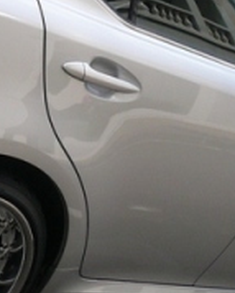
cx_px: -8
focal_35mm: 98
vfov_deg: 19.3
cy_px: 49
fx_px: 850
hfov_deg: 15.4
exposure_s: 1/800
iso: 100
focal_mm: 4.6
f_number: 2.8
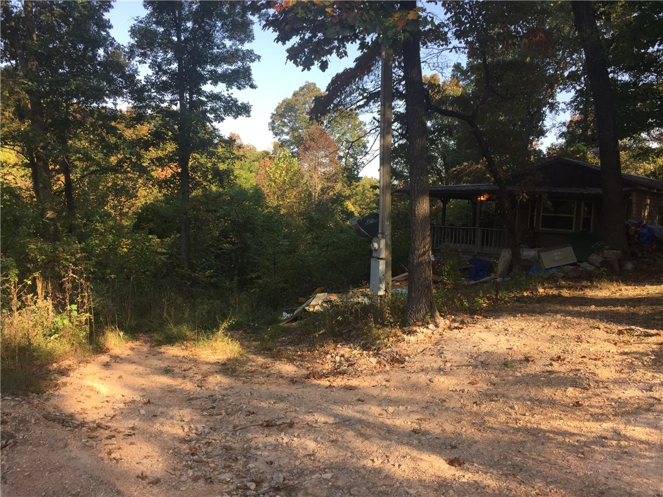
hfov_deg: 61.7
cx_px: 332
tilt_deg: -2.4
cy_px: 248
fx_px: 555
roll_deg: -3.8
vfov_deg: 48.2
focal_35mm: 29
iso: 32
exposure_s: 1/449
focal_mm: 4.15
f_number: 2.2
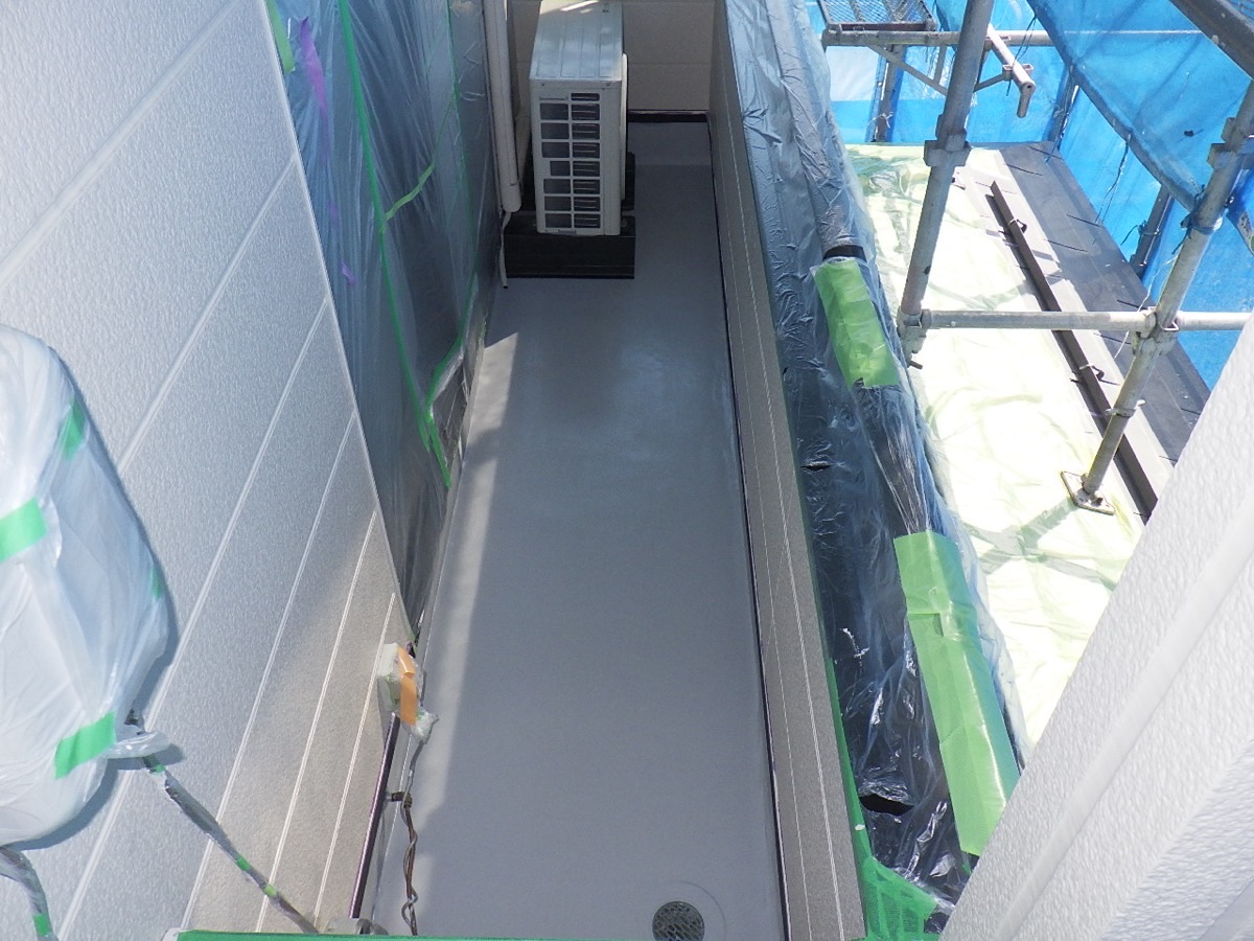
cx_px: 627
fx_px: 1014
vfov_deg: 49.7
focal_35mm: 28
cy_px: 470
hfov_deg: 63.4
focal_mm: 5
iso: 250
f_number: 4.2
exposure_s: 1/320
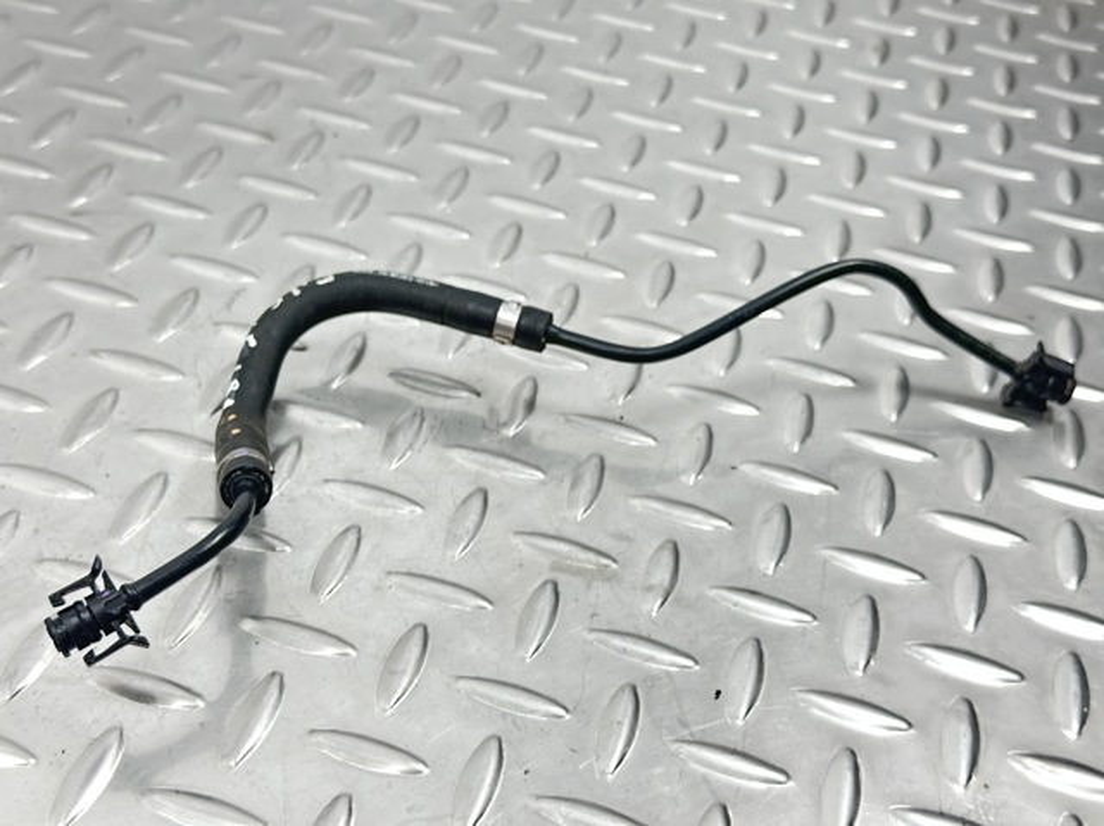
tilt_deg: -37.7
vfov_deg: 30.2
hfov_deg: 39.7
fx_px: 1530
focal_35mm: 48
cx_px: 552
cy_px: 413
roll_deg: -7.7
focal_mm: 6.86
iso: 125
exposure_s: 1/50
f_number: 1.78
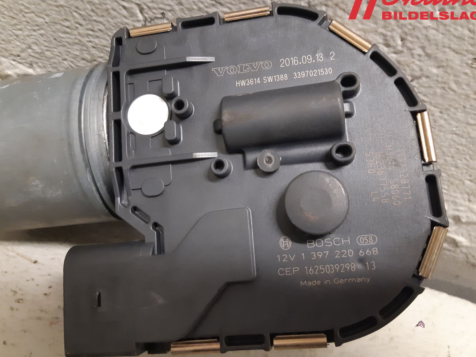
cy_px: 169
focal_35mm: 28
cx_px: 246
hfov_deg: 63.4
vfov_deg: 49.7
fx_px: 385
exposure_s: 1/25
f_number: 1.7
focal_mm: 3.93
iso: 250
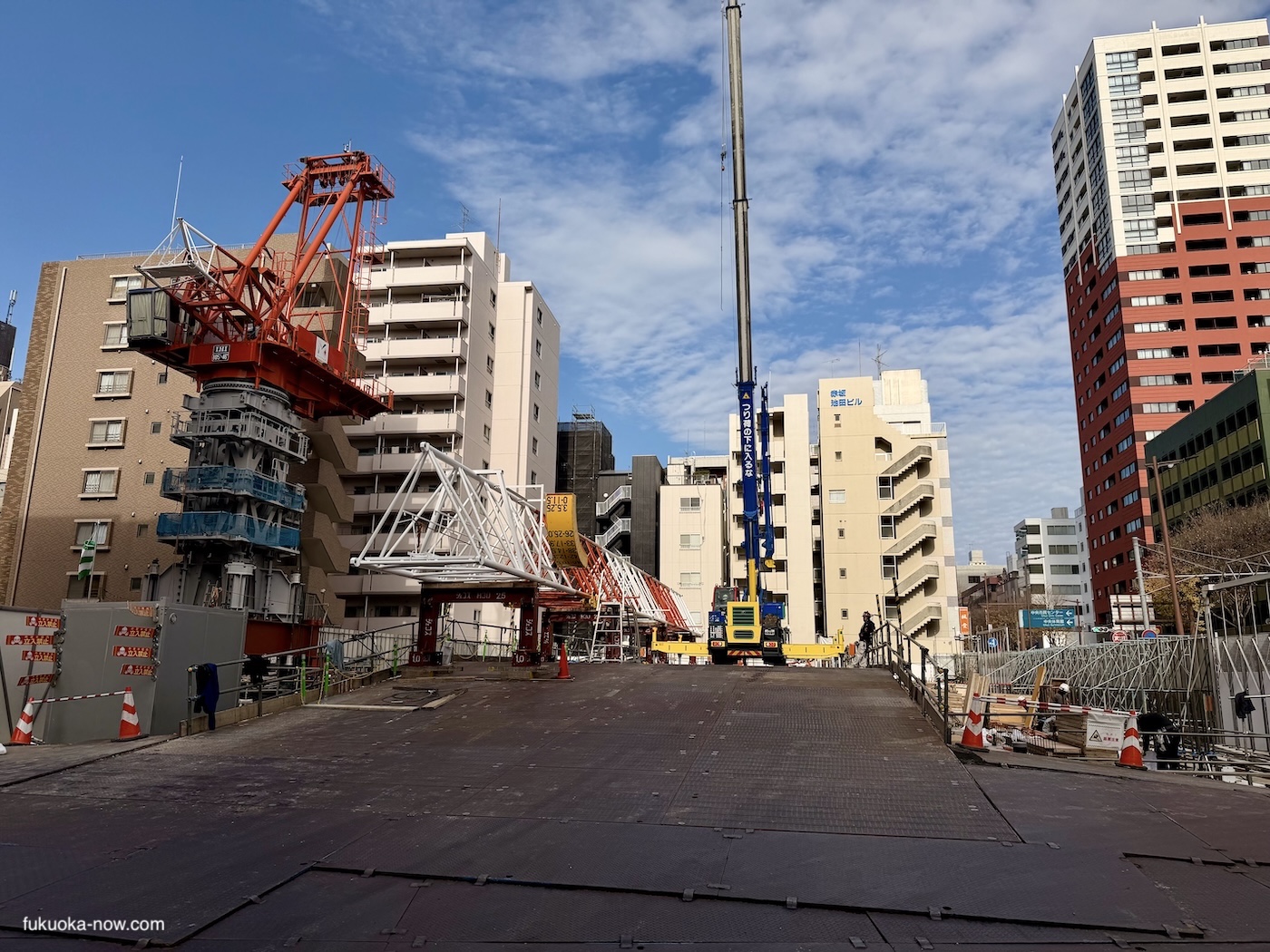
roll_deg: +0.4
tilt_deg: +12.1
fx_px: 881
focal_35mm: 24
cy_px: 476
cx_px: 635
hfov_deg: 71.6
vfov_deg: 56.8
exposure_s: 1/11905
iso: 80
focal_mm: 6.76
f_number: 1.78
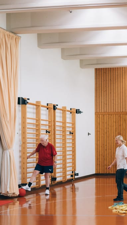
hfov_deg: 16.1
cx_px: 186
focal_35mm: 69
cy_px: 136
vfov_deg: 30.5
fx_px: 413
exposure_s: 1/320
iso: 1000
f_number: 2
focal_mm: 28
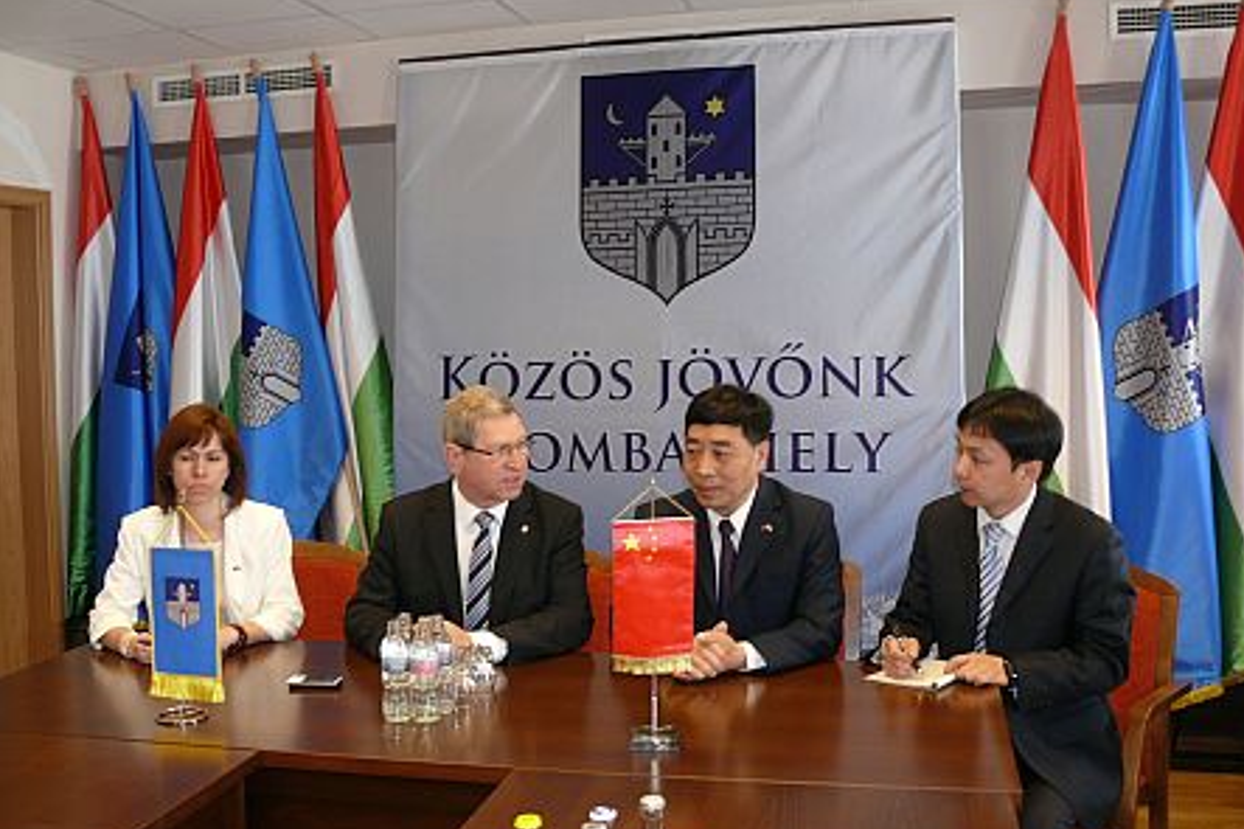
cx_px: 629
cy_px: 396
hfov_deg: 51.9
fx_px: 1278
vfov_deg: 35.9
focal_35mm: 37
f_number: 2.8
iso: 100
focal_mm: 7.4
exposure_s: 1/30
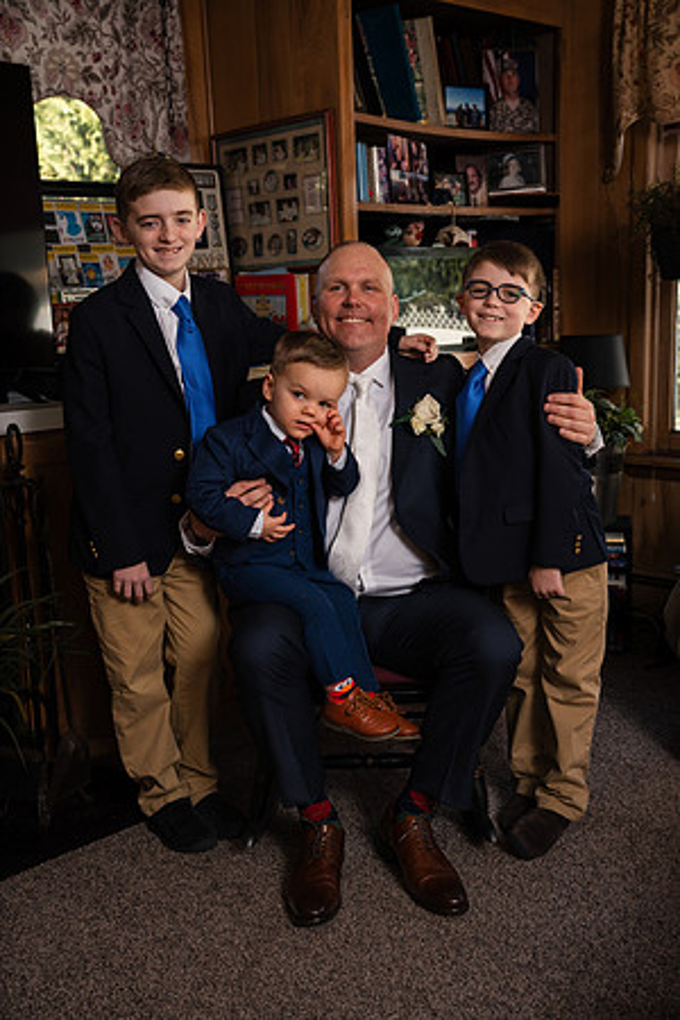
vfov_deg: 48.5
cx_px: 340
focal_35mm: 40
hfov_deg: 33.4
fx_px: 1133
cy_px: 510
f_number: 4
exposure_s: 1/200
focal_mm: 40
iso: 320
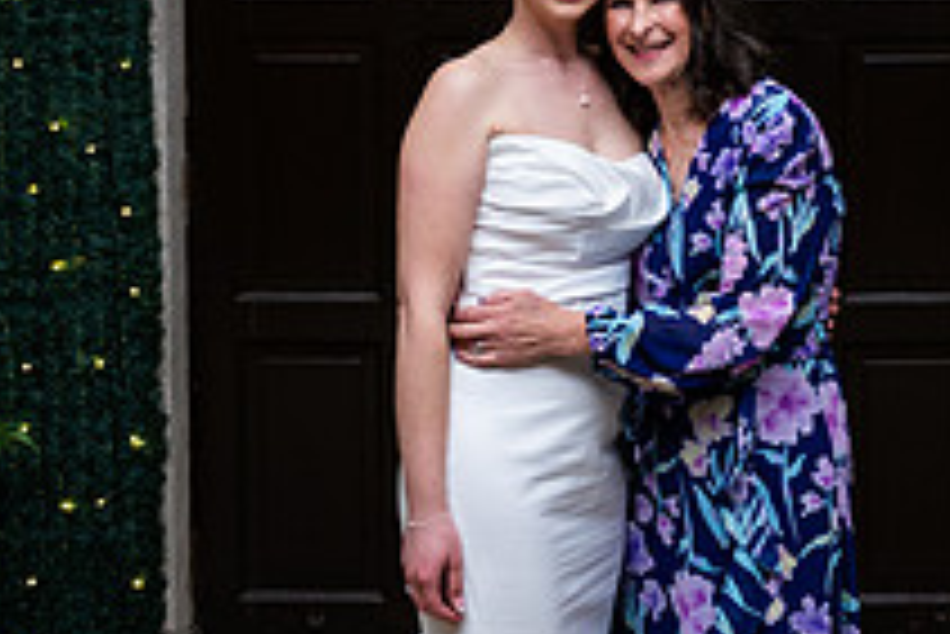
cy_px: -56
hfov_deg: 30.2
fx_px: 1743
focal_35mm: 66
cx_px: 657
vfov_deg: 19.8
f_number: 3.5
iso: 640
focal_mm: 24
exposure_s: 1/160
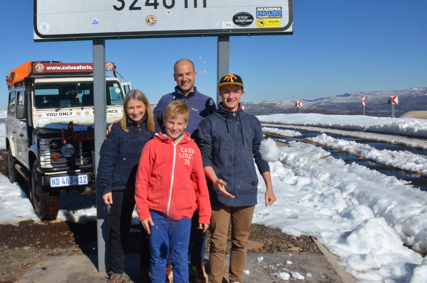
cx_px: 150
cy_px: 104
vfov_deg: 36.5
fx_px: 426
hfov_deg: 52.4
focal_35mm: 36
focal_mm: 18
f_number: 18
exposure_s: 1/1250
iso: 1600
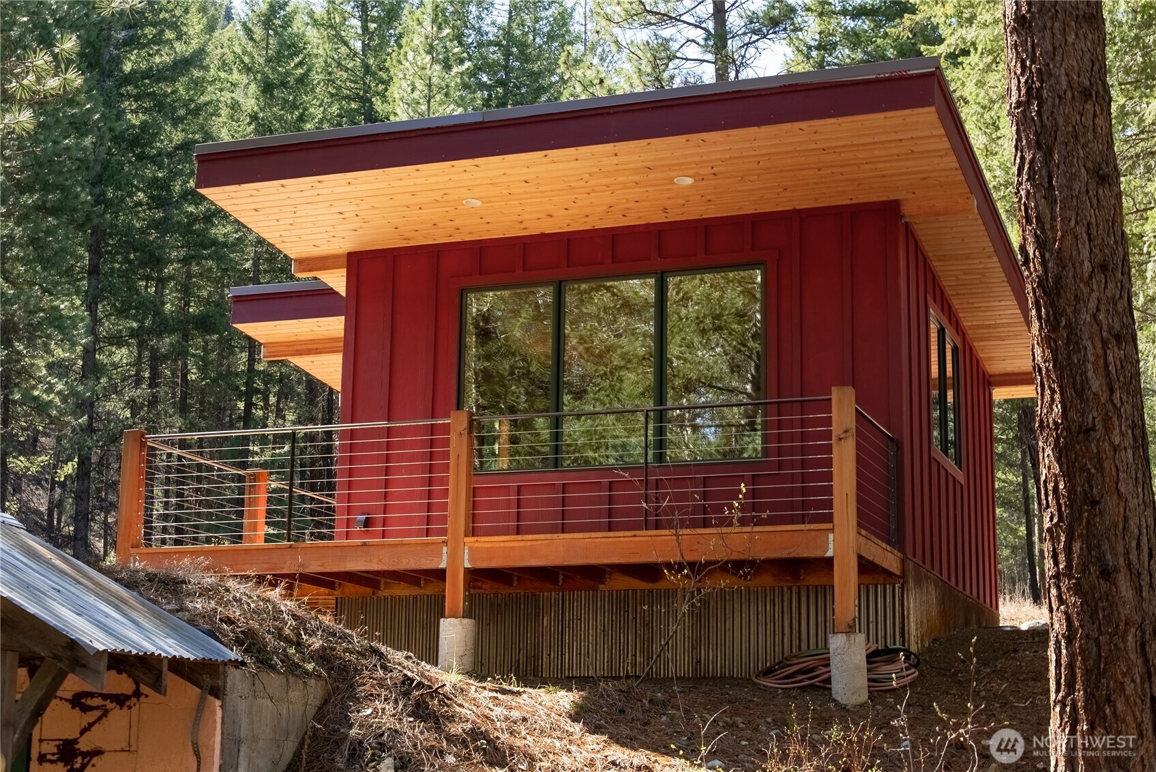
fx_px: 1767
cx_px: 578
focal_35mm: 55
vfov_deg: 24.6
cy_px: 386
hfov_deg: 36.2
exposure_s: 1/5000
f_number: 7.1
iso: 200
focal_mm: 55
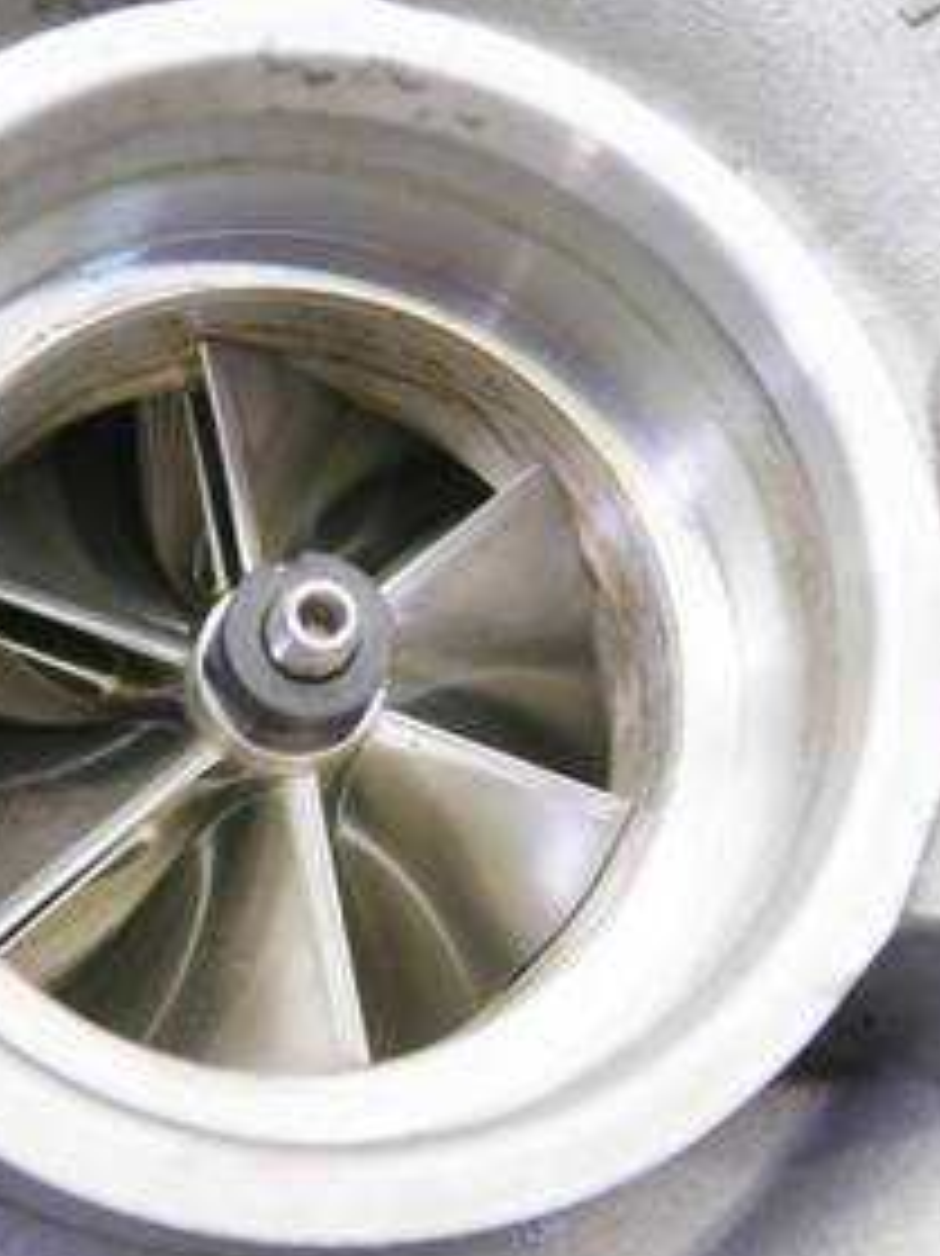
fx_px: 1993
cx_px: 472
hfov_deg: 26.5
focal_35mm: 55
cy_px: 626
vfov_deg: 35.0
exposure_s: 1/80
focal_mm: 16
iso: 200
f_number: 3.9
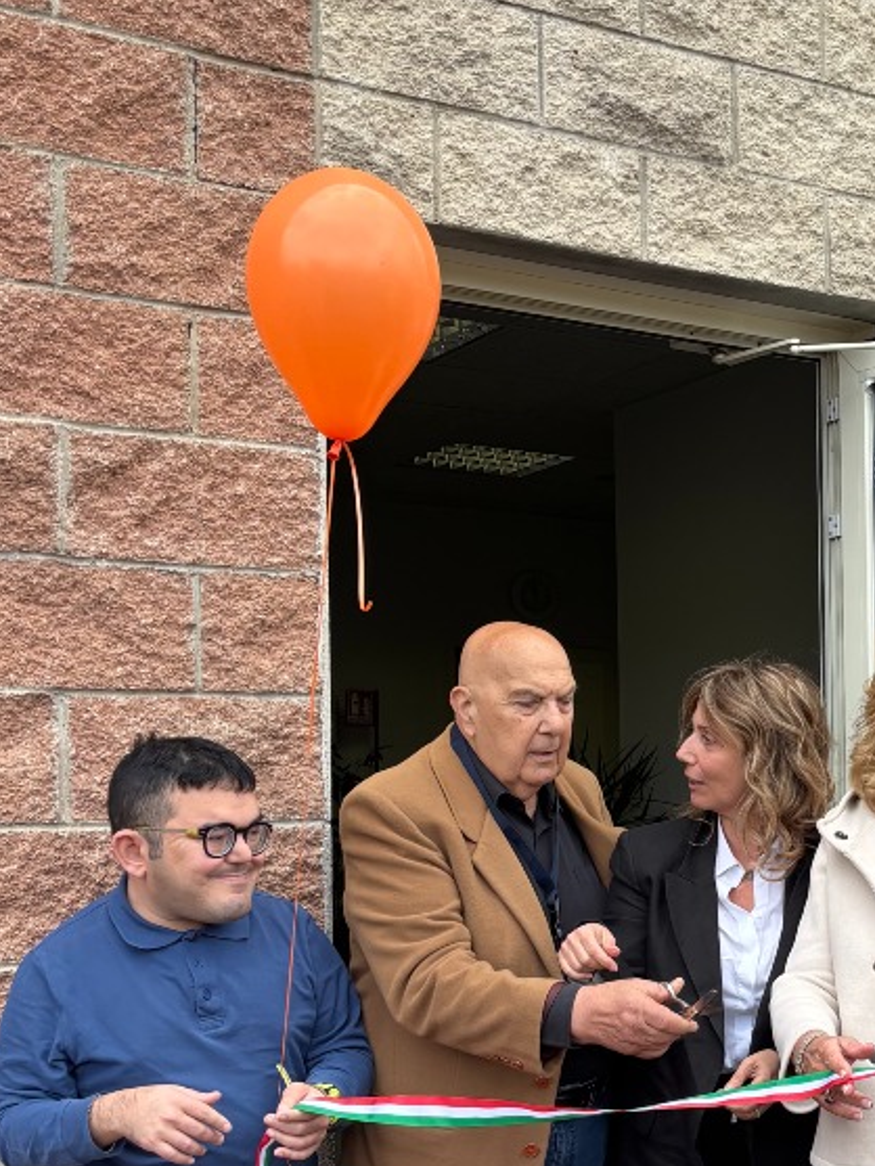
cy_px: 737
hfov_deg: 24.7
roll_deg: +0.9
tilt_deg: +0.7
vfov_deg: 34.1
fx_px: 1887
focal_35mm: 56
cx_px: 900
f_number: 1.6
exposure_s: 1/880
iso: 50
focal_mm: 5.96
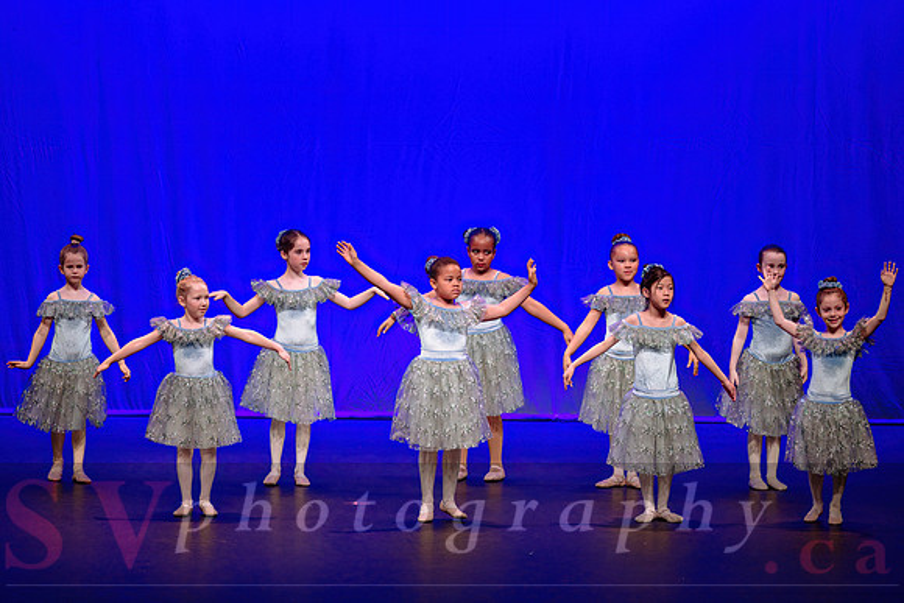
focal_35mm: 140
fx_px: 3505
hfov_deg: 14.7
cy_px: 279
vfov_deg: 9.8
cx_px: 419
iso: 1600
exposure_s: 1/400
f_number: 2.8
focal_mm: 130
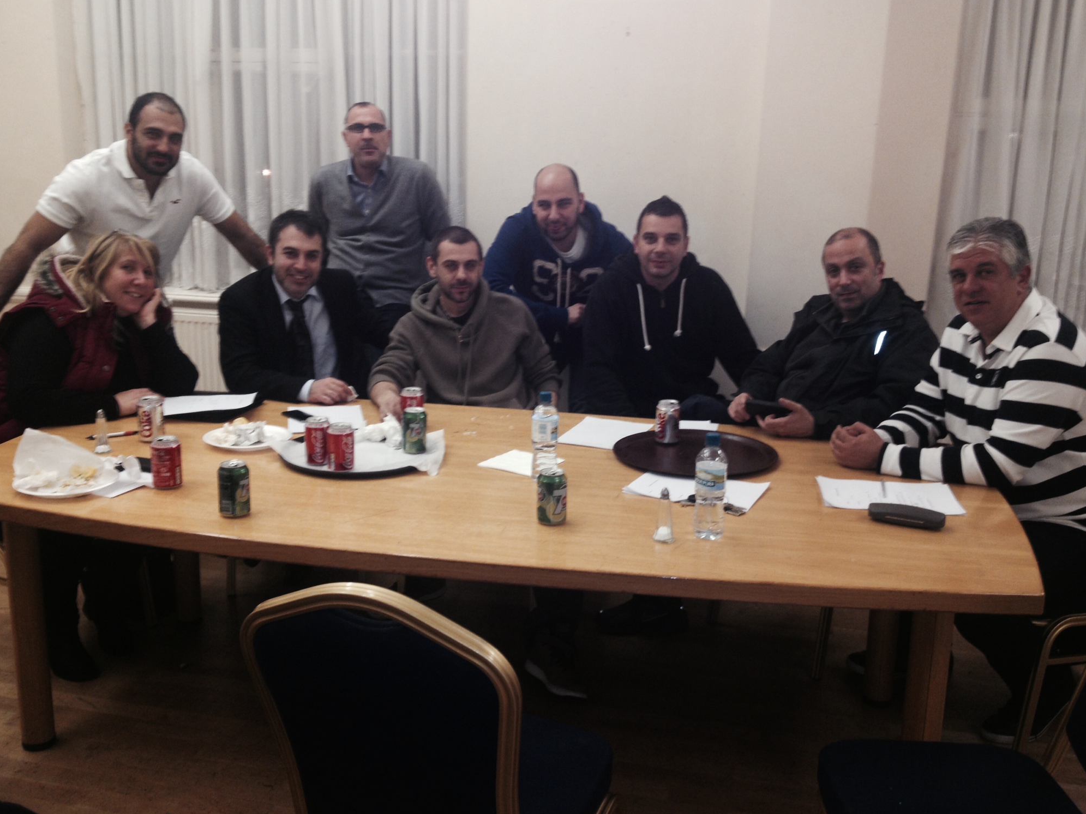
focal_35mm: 36
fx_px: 1129
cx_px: 549
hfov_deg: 51.4
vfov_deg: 39.7
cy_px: 405
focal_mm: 4.28
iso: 64
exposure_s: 1/20
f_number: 2.4
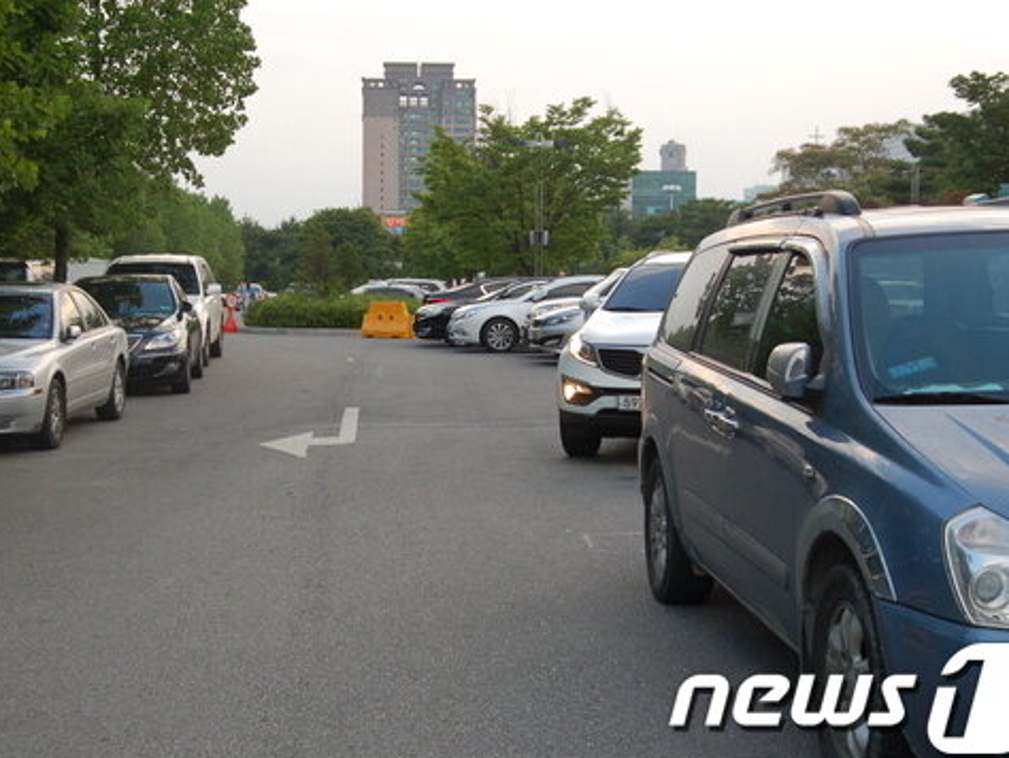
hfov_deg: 32.4
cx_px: 481
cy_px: 381
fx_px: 1737
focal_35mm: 60
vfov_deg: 24.6
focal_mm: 35
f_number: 4.8
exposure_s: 1/90
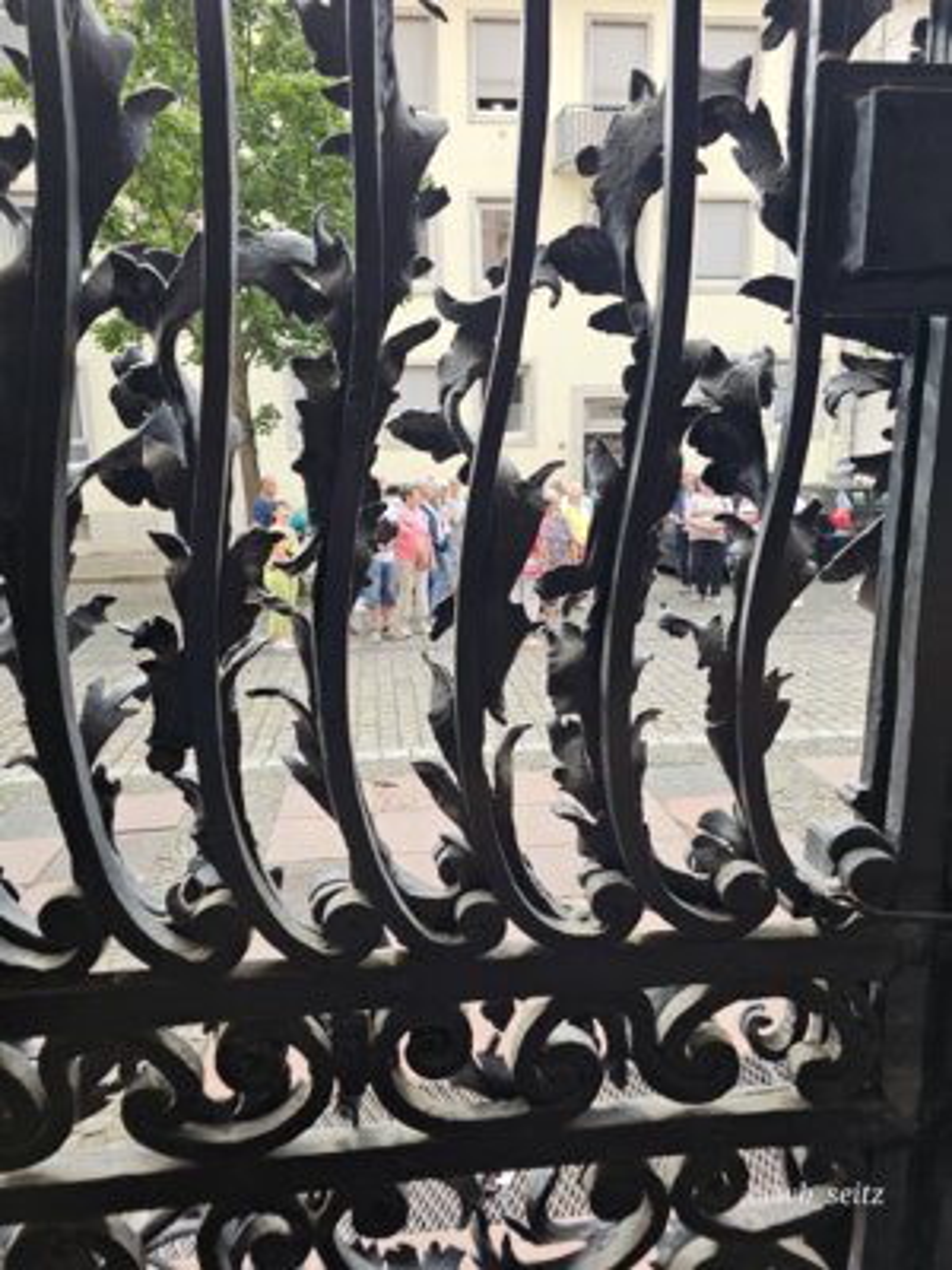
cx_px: 476
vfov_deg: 73.9
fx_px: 843
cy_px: 635
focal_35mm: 23
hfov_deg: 58.9
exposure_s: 1/180
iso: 40
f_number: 1.7
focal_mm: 6.3
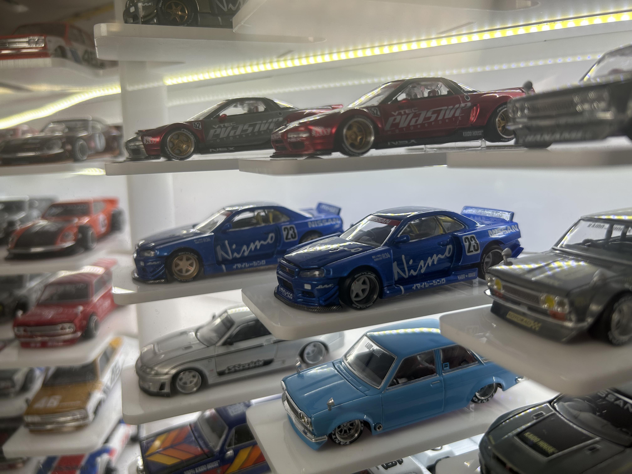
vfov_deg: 53.1
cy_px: 237
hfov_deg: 67.3
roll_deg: +0.7
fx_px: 475
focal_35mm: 26
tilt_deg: -7.3
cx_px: 316
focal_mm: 5.7
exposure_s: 1/743
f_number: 1.5
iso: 50
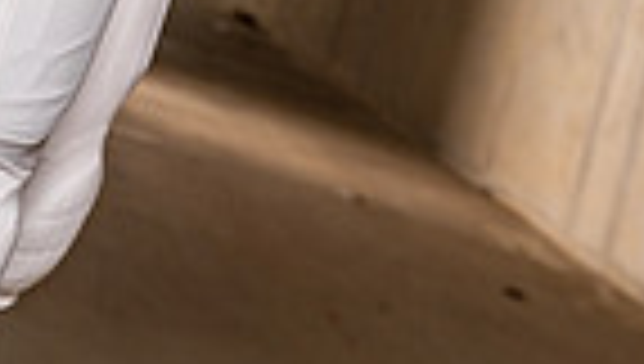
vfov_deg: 7.1
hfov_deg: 13.6
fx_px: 2703
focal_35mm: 158
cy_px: -629
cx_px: 189
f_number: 5.6
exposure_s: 1/320
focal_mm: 48
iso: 100
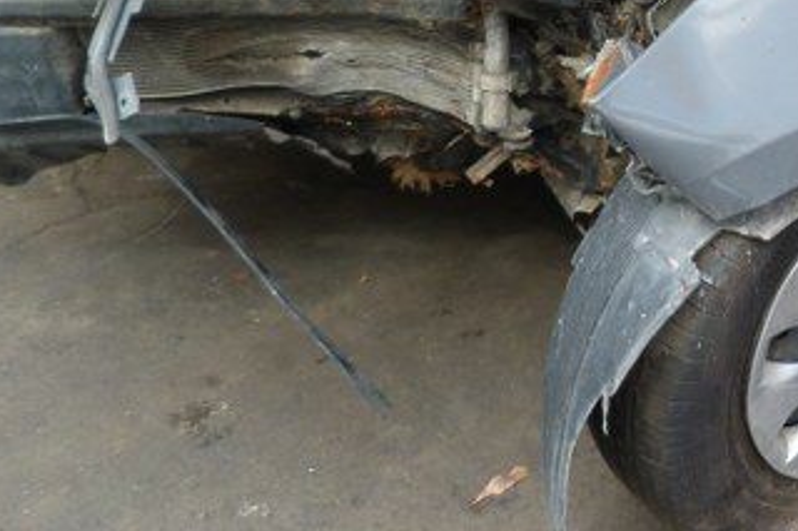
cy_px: -32
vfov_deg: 20.1
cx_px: 818
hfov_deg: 28.8
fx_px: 1440
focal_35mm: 65
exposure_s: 1/125
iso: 80
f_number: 3.2
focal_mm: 4.5
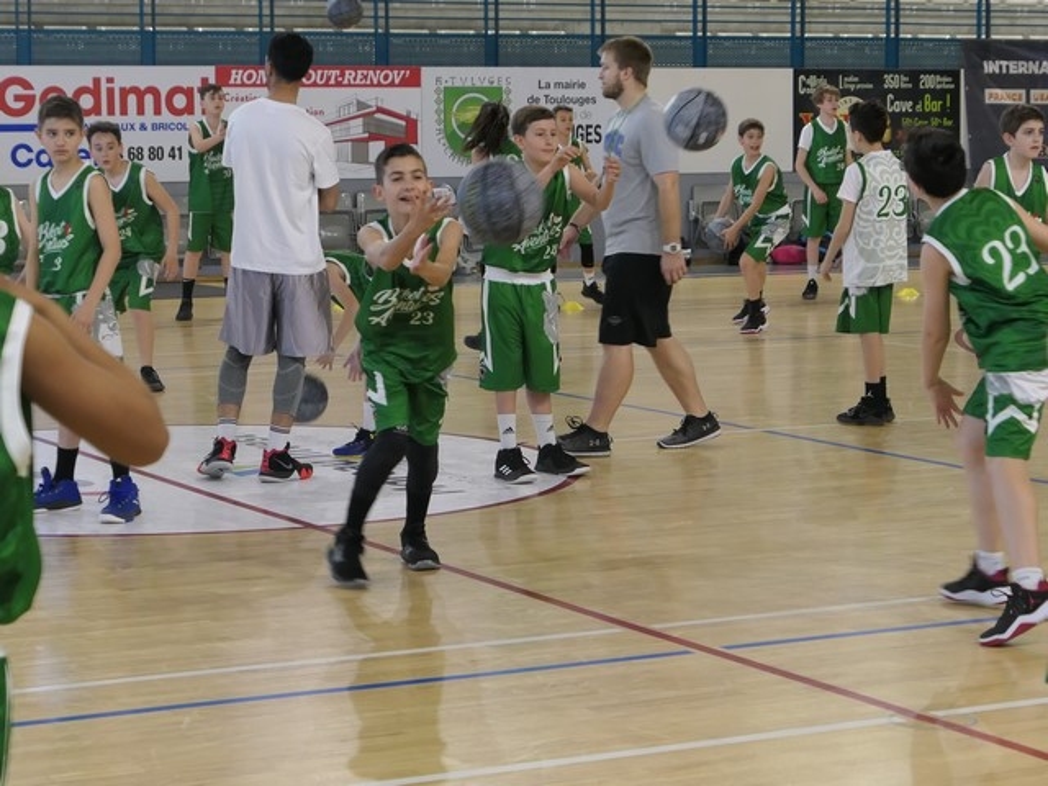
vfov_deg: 15.2
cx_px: 524
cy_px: 393
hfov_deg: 20.2
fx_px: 2937
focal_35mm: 97
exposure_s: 1/125
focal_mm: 26.4
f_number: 2.8
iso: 800
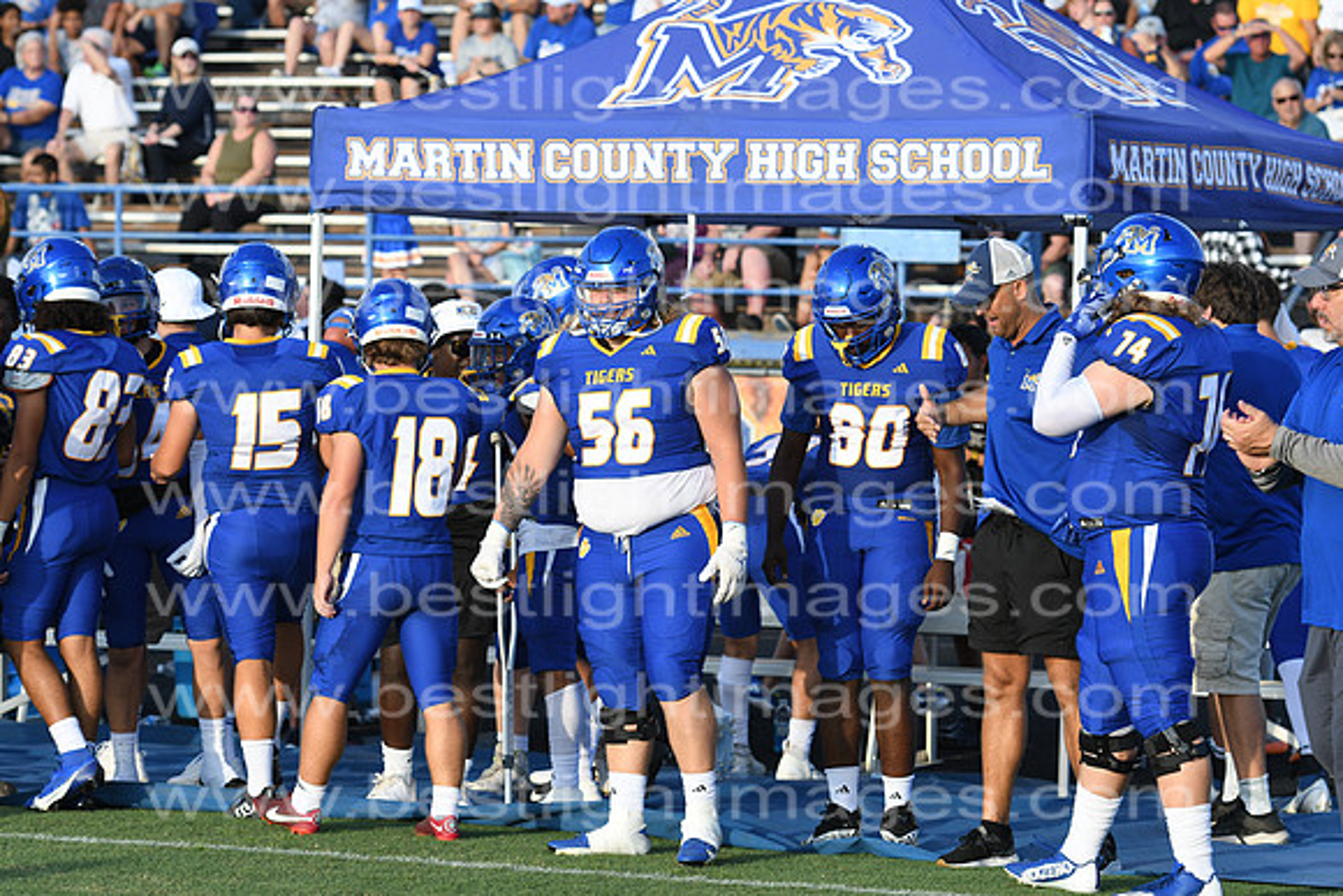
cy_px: 448
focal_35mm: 168
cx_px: 672
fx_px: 6269
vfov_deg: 8.2
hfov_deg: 12.2
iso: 140
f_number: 5.6
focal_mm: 112
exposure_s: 1/500
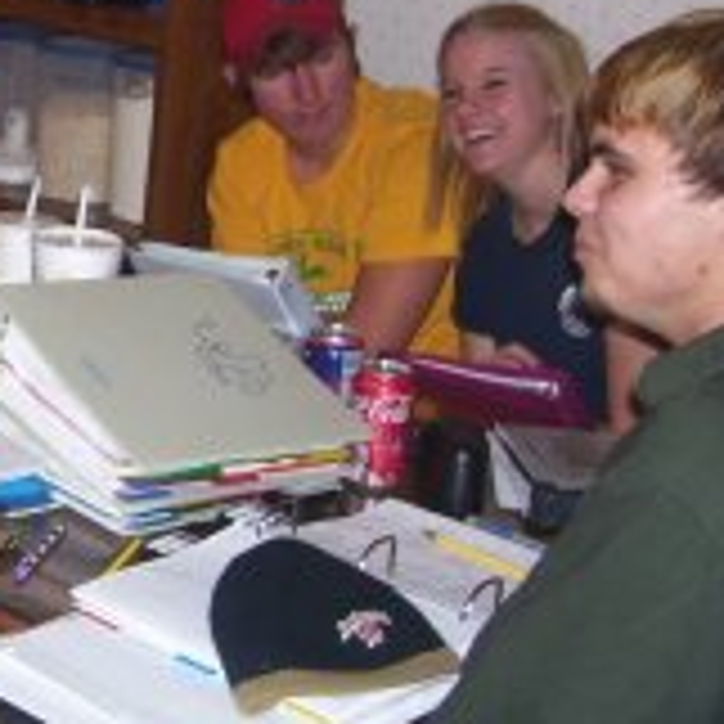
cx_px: -202
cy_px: 117
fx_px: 1988
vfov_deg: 20.4
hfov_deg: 19.2
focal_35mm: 84
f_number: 2.7
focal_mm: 5.6
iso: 80
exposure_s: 1/60
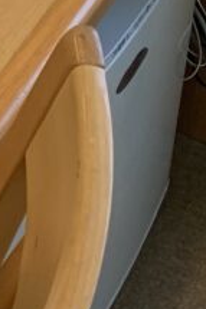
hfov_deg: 8.7
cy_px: -290
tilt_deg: -28.5
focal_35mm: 151
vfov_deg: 12.2
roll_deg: -0.3
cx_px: -150
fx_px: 1298
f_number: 1.8
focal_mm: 4.25
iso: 100
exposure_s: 1/60
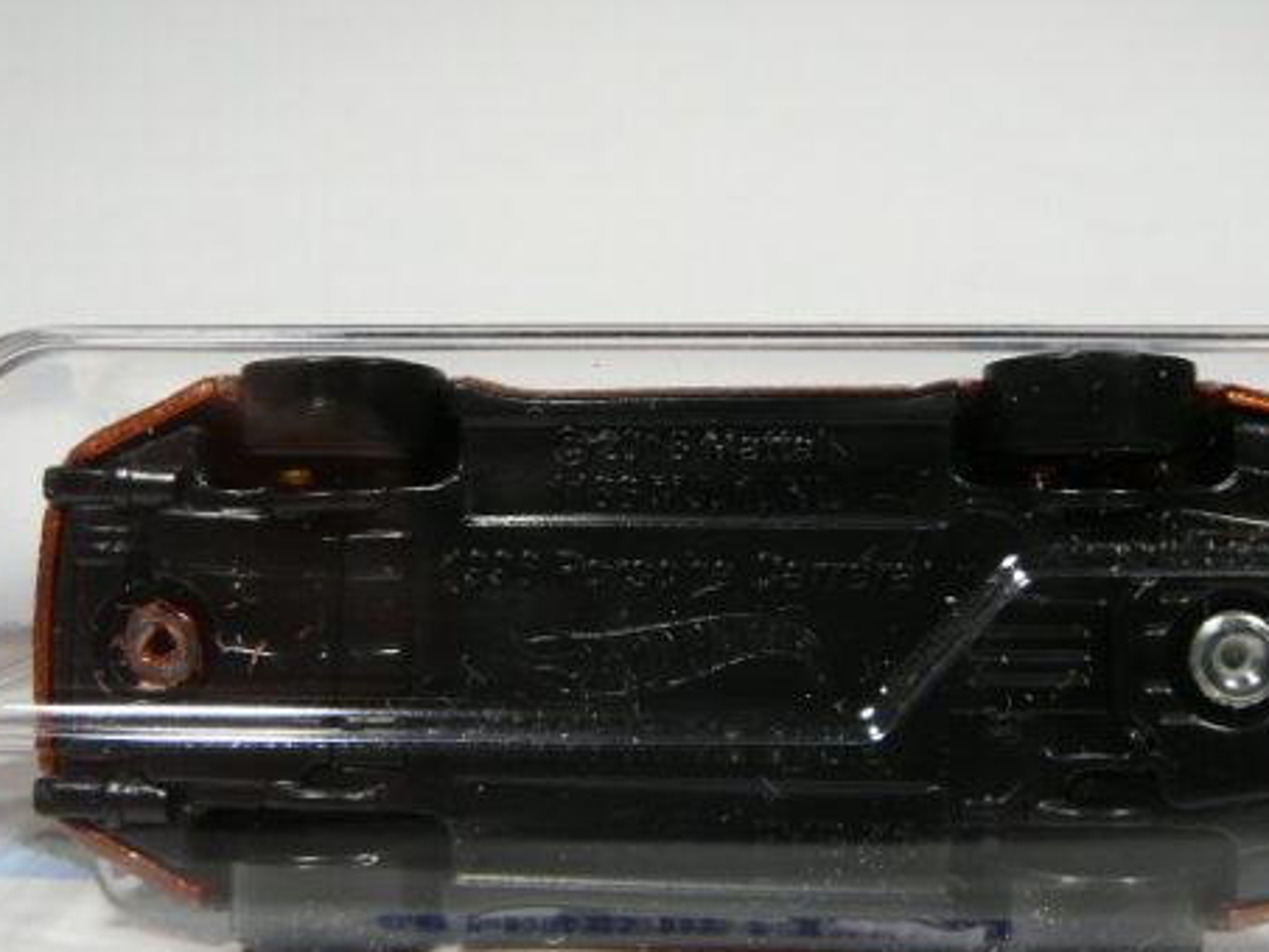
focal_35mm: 49
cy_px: 445
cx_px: 714
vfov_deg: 29.7
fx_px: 1797
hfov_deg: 38.8
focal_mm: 4.6
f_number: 2.8
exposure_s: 1/60
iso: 100
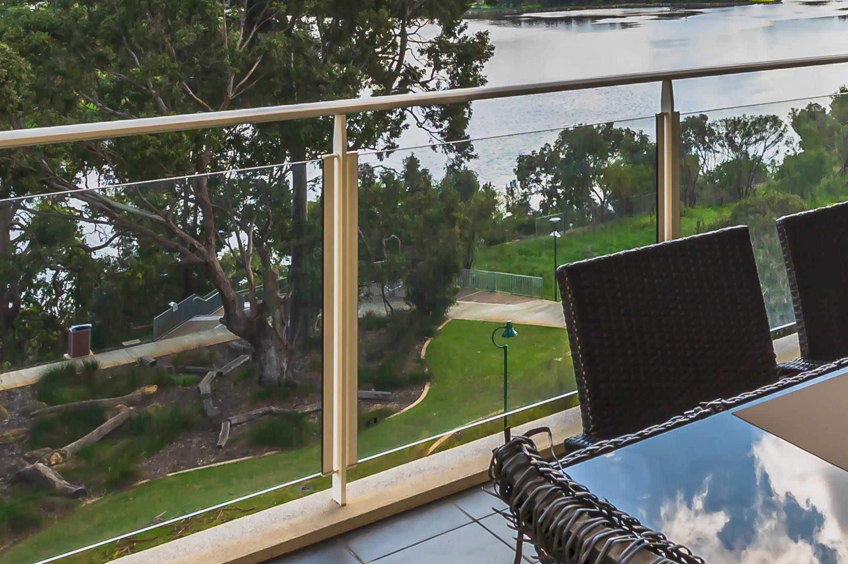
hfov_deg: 37.9
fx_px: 1130
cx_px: 792
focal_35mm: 48
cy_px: 72
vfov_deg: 27.2
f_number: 16
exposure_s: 1/200
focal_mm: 16
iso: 100
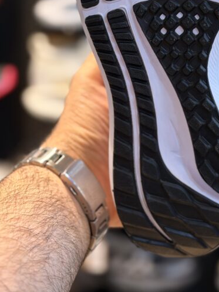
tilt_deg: -8.4
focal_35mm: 90
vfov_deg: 21.6
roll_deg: +1.3
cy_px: 71
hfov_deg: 16.3
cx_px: 159
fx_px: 760
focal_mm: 6.76
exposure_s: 1/100
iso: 100
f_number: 1.78
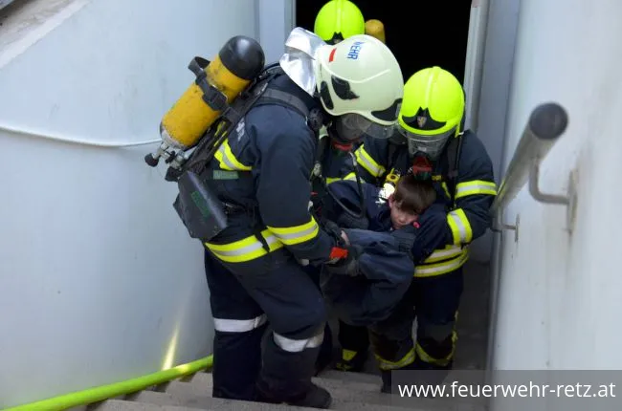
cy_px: 206
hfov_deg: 32.0
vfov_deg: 21.5
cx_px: 311
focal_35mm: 63
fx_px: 1086
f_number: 4.8
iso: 1600
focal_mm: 42
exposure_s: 1/200
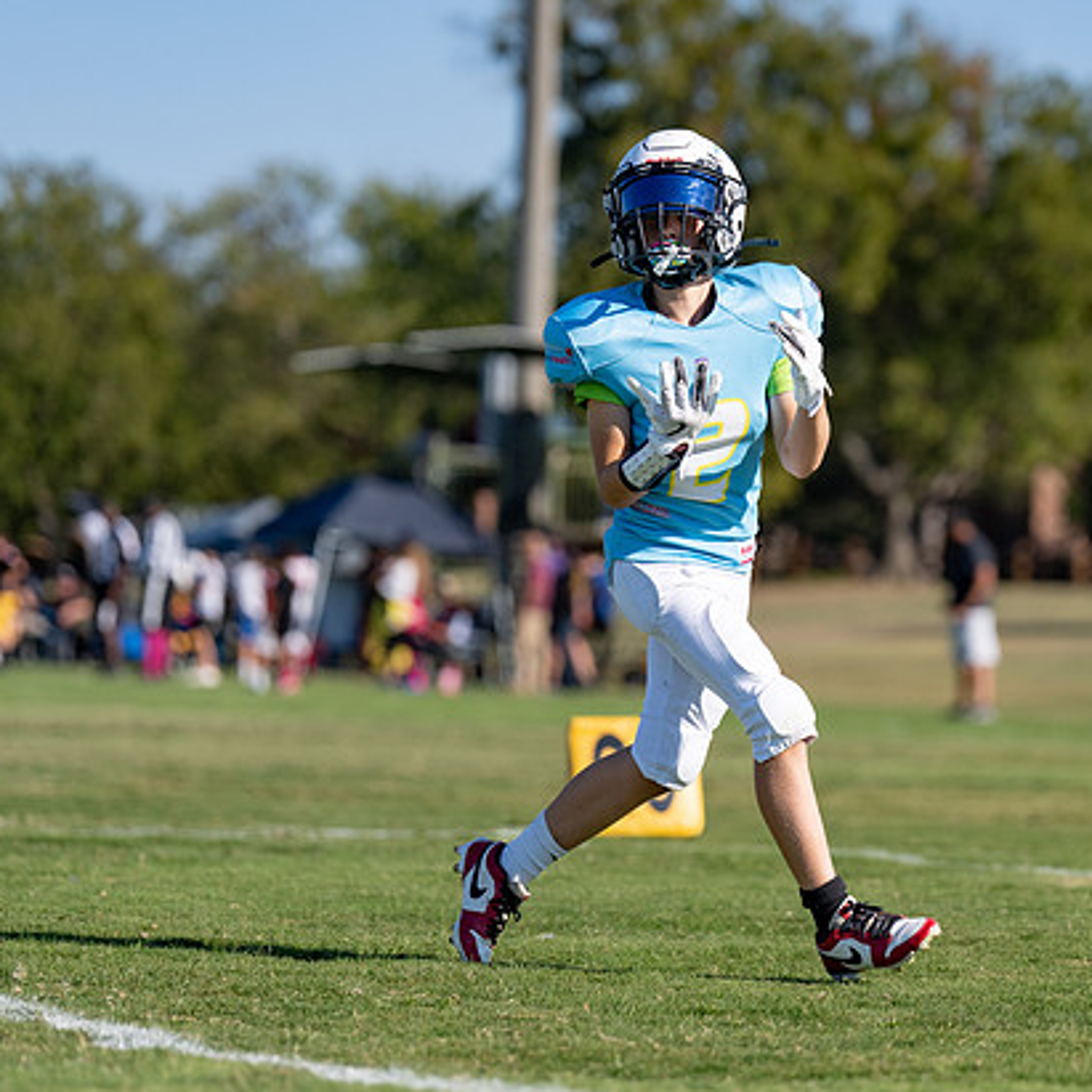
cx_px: 804
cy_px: 487
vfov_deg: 7.5
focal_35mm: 232
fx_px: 8280
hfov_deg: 7.5
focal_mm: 139
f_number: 2.8
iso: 100
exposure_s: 1/4000
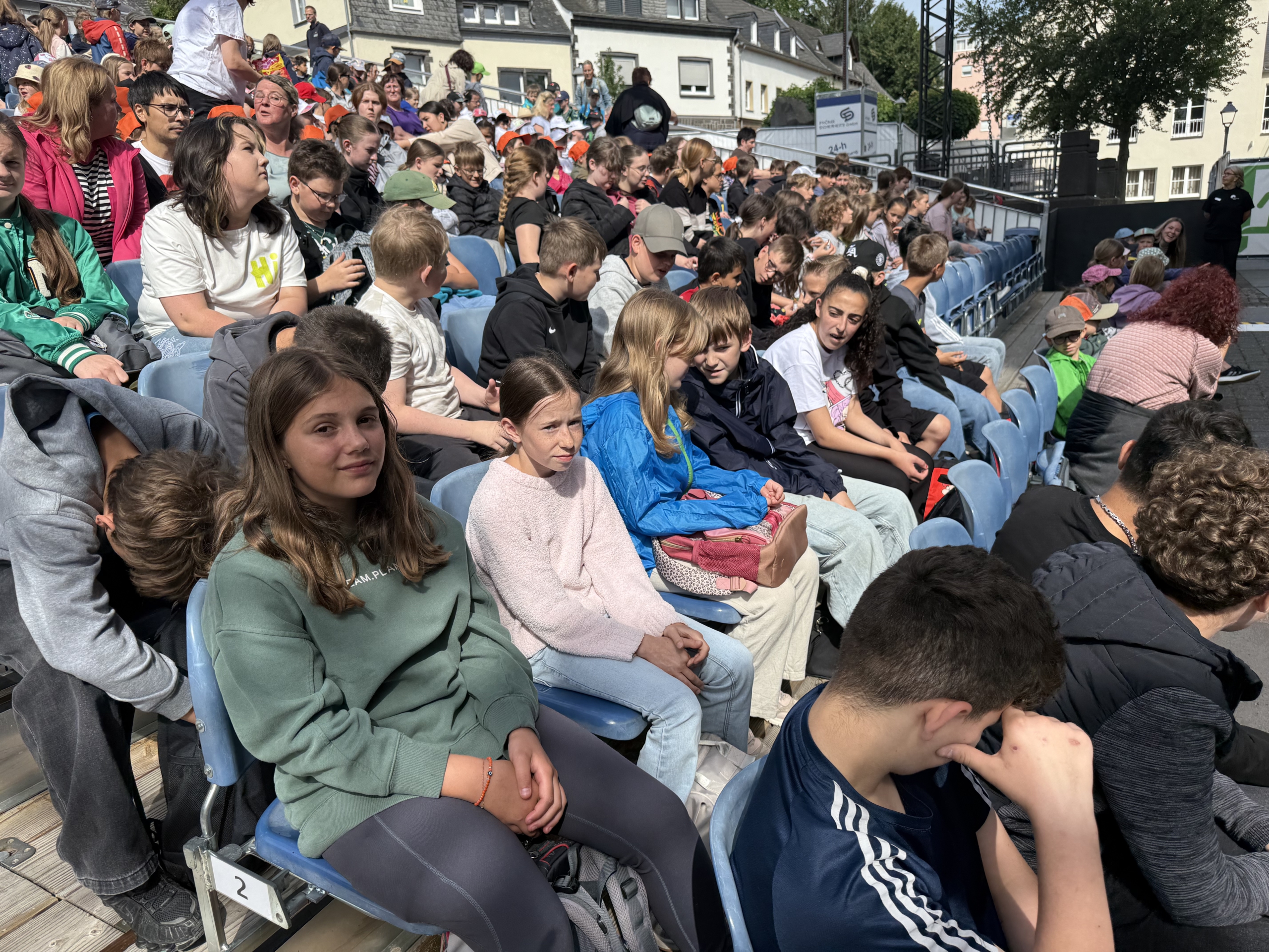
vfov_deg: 56.8
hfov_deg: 71.6
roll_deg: +2.8
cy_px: 476
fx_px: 880
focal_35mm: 24
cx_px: 634
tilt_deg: -14.1
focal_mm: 6.76
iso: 80
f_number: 1.78
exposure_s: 1/3425
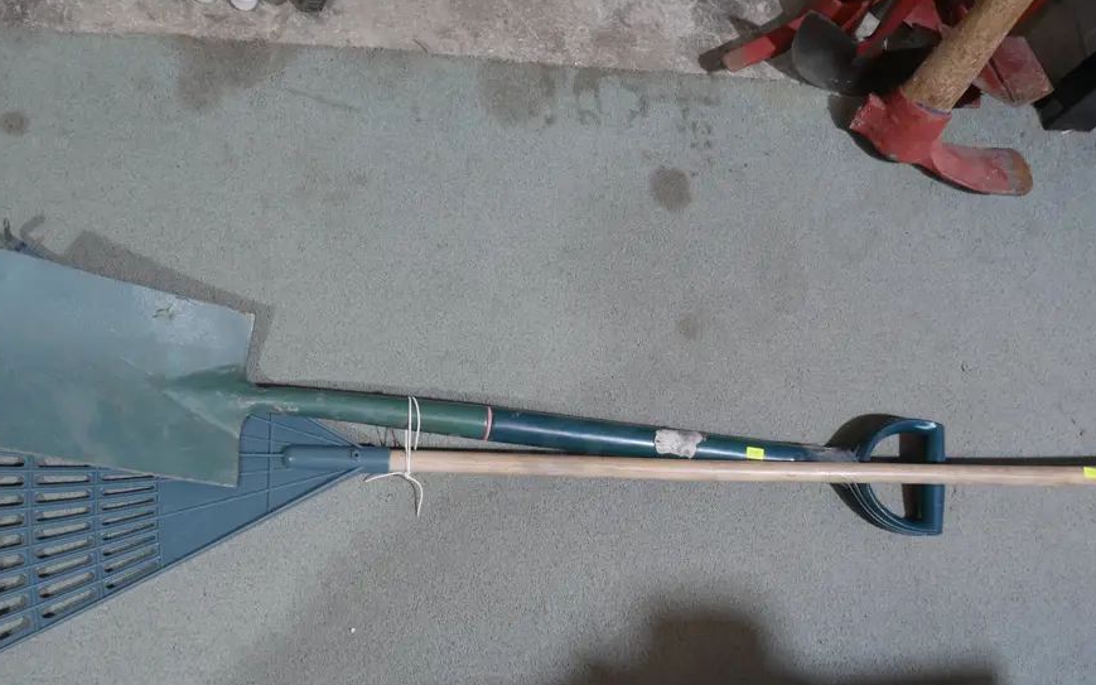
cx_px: 528
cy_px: 472
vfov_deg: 28.3
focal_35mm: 45
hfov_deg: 44.4
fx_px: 1344
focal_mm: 18
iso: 500
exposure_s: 1/60
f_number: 4
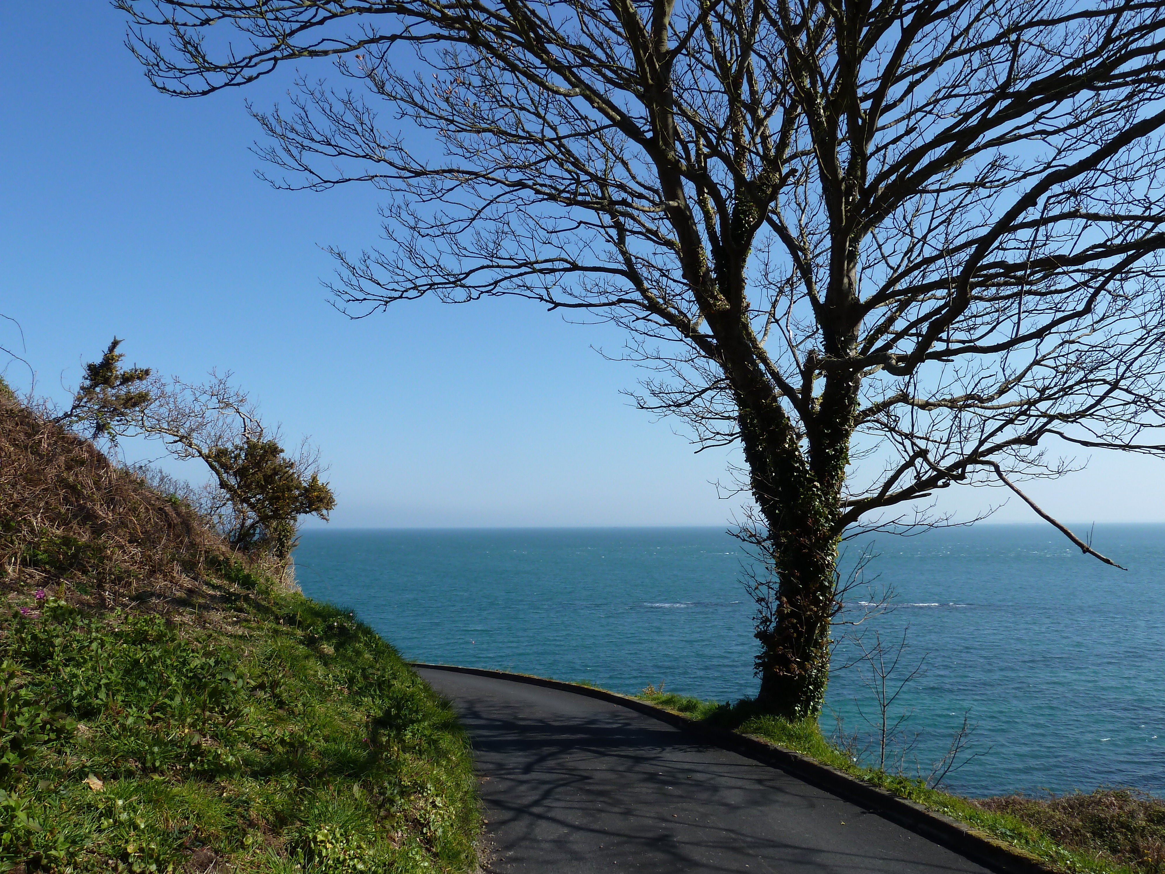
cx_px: 582
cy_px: 437
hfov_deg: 69.4
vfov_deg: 54.9
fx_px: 841
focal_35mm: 25
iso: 80
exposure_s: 1/500
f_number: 4.5
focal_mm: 4.1
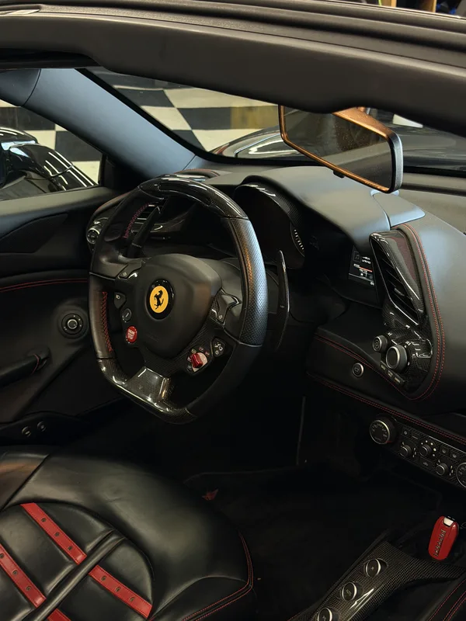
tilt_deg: -23.9
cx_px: 233
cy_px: 310
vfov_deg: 39.7
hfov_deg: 30.3
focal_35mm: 48
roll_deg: -1.0
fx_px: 862
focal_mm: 6.76
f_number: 1.78
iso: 200
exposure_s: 1/60
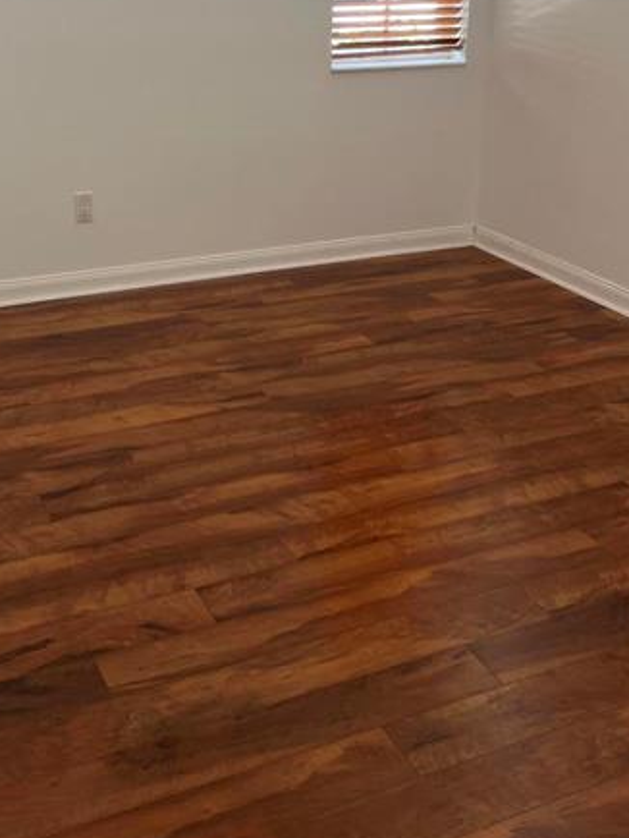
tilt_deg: -14.3
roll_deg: -0.4
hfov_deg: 31.4
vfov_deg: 39.8
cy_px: 187
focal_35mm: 46
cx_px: 247
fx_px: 1113
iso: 125
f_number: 1.5
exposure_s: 1/79
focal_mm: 5.7
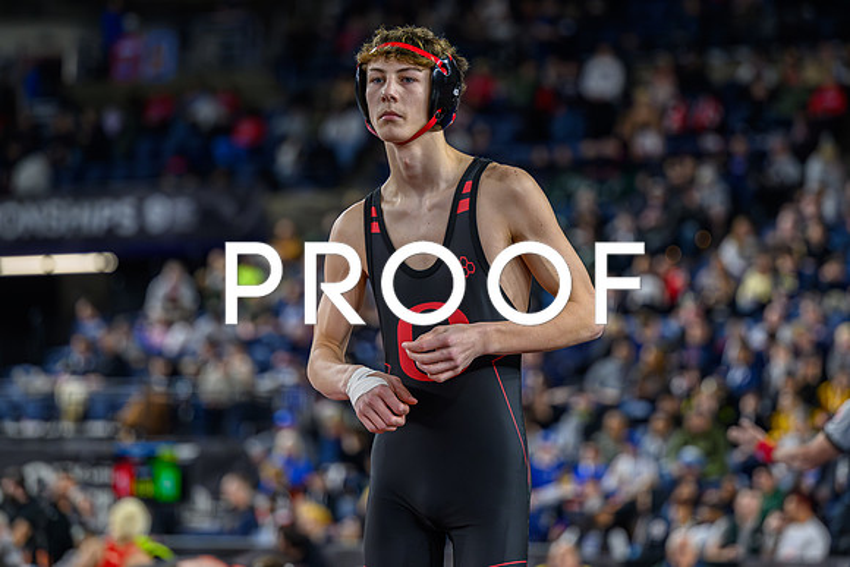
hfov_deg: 13.7
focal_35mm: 150
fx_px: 3550
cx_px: 453
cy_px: 217
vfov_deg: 9.1
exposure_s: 1/800
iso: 3200
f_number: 2.8
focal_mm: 120
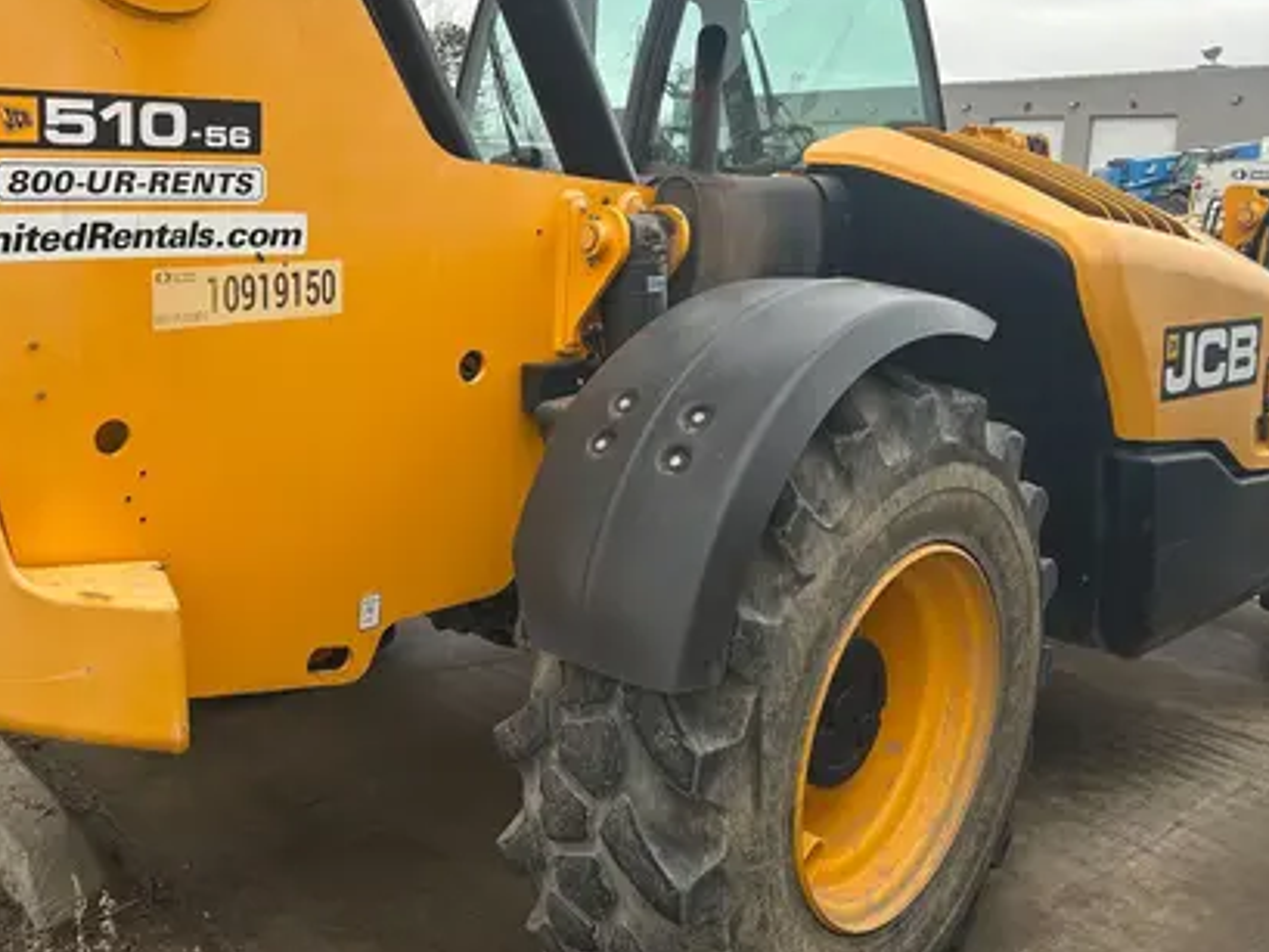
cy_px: 333
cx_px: 515
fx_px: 1283
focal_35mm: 35
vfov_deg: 40.3
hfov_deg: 52.3
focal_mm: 5.7
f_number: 1.5
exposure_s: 1/692
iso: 50
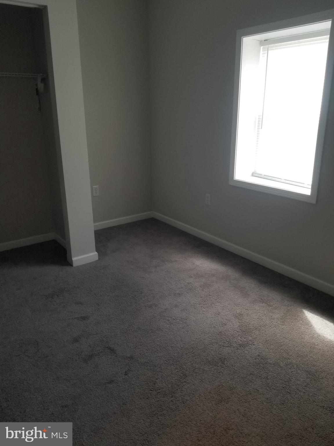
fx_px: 334
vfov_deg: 67.3
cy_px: 223
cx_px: 167
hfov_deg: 53.1
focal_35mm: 26
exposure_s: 1/60
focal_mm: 4.25
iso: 64
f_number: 1.7
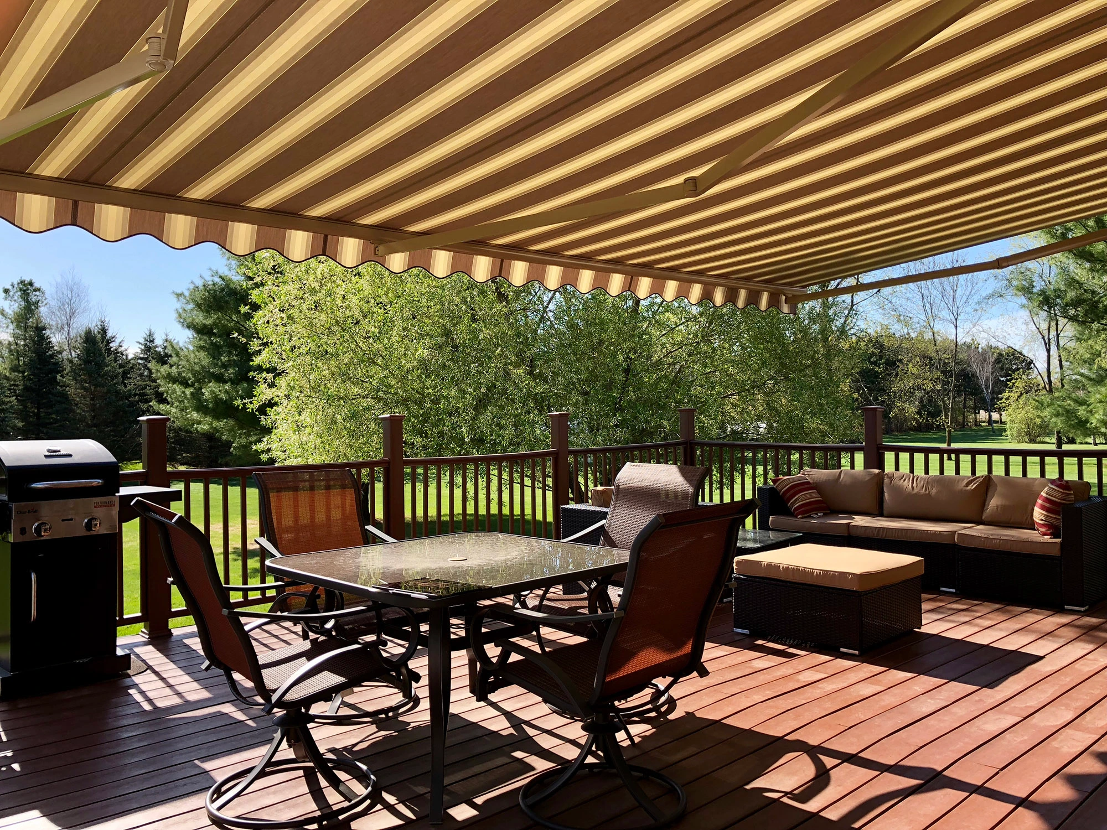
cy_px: 415
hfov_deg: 63.4
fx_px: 895
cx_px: 554
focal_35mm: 28
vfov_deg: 49.7
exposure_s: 1/510
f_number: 1.8
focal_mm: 4
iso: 20
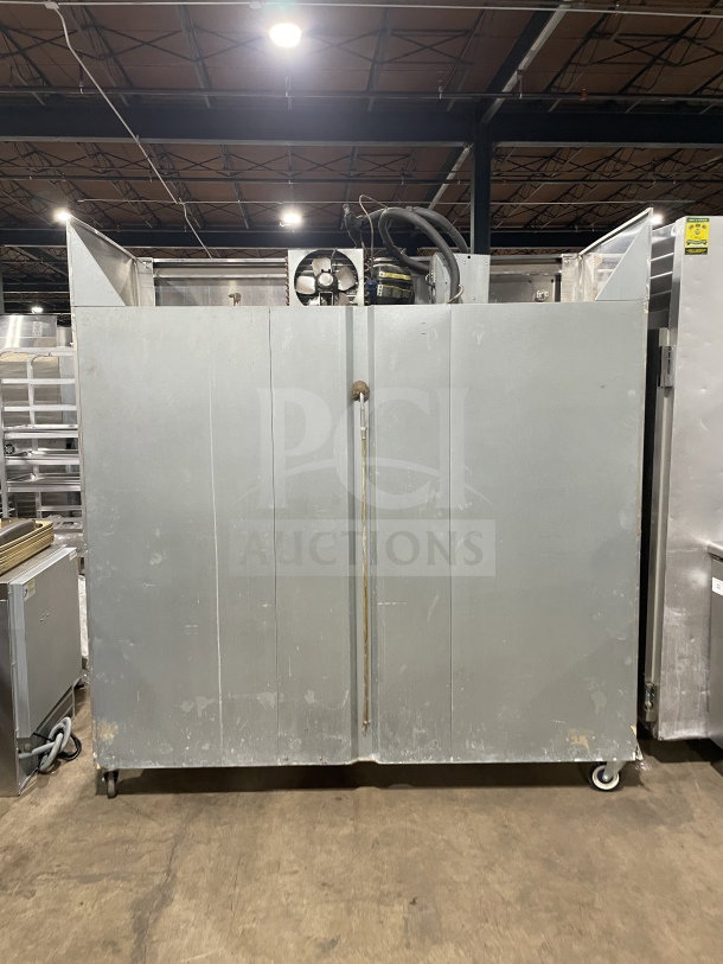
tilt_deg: -3.5
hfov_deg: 53.1
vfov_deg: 67.3
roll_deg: +0.1
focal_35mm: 26
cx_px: 362
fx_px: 724
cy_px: 482
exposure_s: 1/60
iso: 200
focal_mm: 4.2
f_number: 1.6
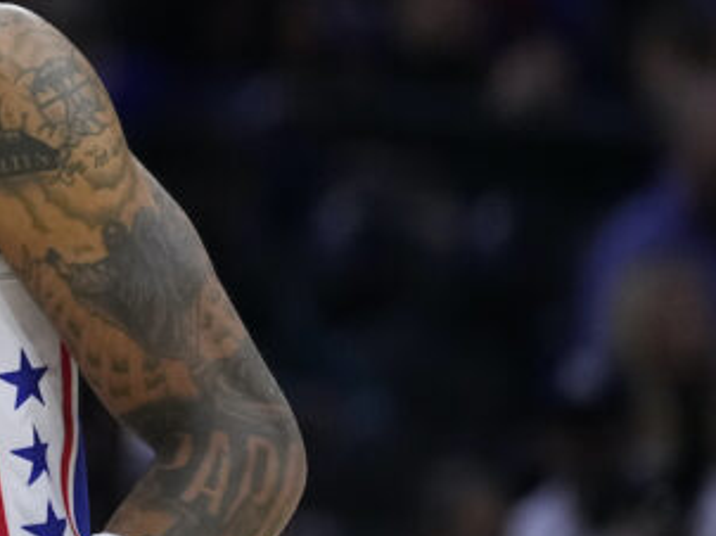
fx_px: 13496
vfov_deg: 2.3
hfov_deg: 3.0
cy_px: 333
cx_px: -194
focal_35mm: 653
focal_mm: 200
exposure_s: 1/2000
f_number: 2.8
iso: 3200
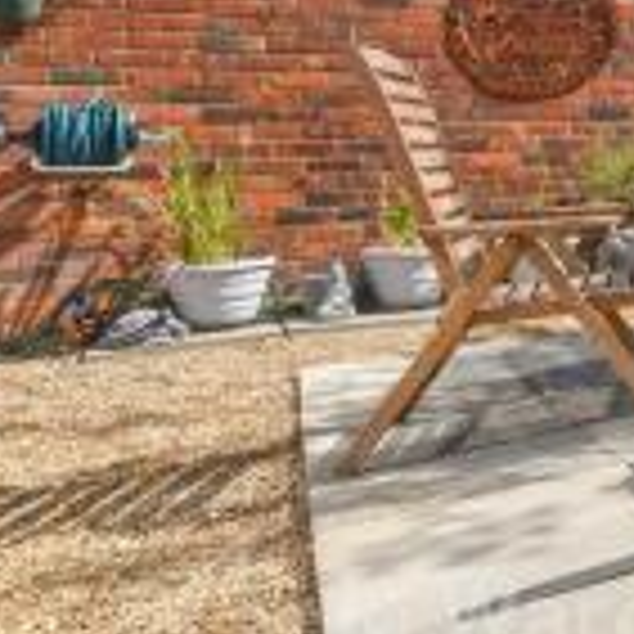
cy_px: 128
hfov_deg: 24.9
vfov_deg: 37.8
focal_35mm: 43
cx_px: 1039
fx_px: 891
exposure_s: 1/400
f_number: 8
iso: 160
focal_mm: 10
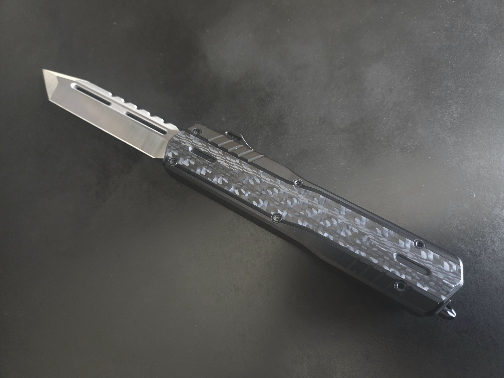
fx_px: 335
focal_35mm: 23
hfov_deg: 73.9
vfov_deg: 58.9
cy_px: 189
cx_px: 252
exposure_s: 1/60.2
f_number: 1.8
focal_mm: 5.4
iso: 1600
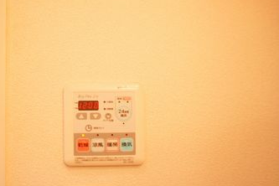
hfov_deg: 52.2
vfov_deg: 36.5
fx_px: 279
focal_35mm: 36
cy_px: 126
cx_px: 94
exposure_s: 1/30
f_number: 2.8
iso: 200
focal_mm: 16
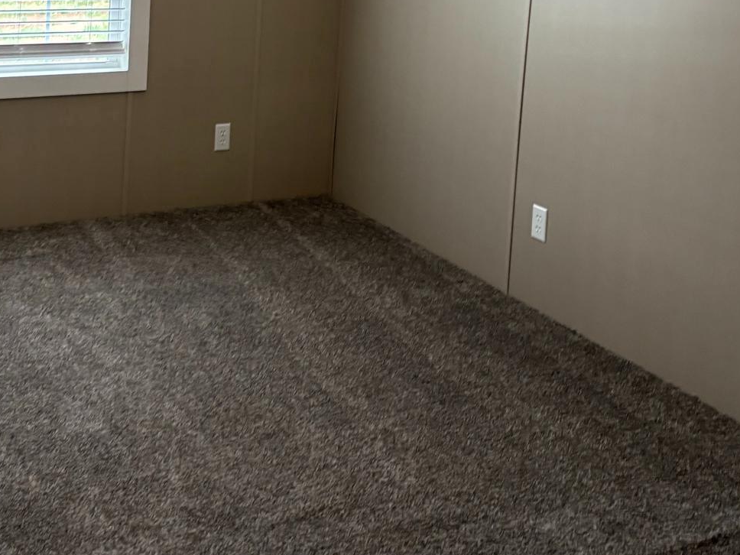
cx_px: 248
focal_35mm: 55
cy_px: -21
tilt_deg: -6.5
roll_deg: -3.6
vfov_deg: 25.1
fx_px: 1176
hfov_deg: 34.6
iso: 200
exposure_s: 1/60
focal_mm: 5.96
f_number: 1.6
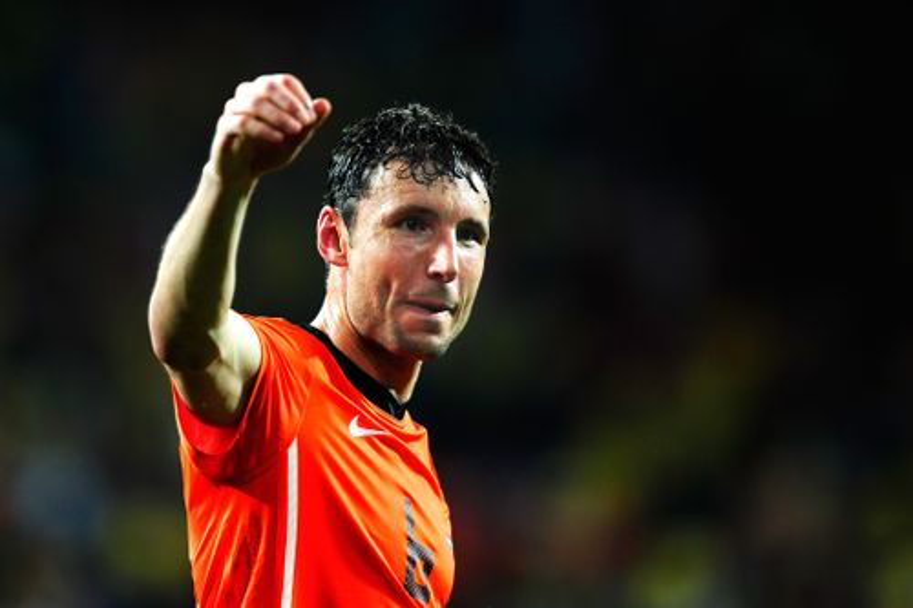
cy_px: 304
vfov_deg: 3.4
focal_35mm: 400
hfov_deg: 5.2
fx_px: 10141
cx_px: 456
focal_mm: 400
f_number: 2.8
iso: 800
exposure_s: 1/800
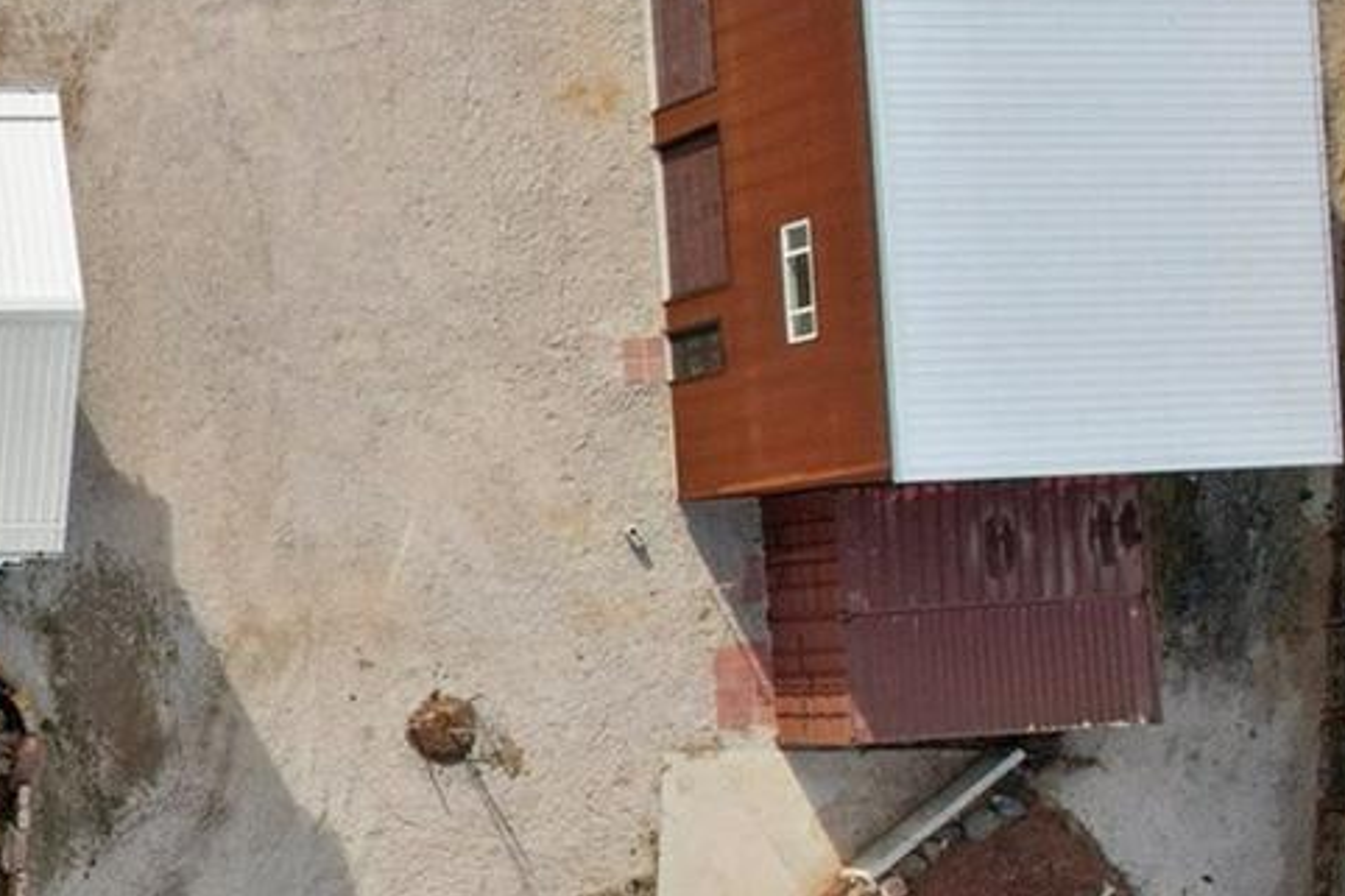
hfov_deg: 21.8
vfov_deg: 18.5
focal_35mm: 73
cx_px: -801
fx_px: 2726
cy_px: 692
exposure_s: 1/1000
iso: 140
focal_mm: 8.4
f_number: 2.8
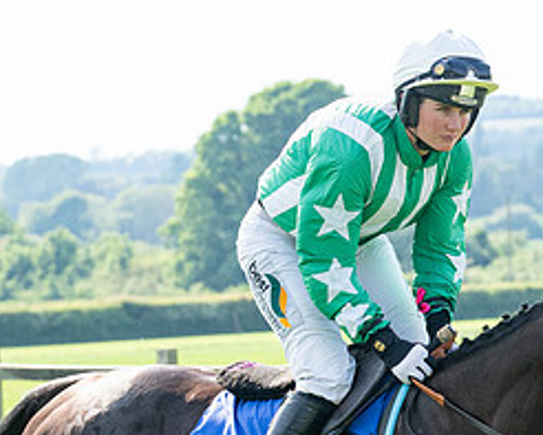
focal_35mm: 370
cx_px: 539
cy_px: 385
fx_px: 5949
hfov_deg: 5.2
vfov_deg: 4.2
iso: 400
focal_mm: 79
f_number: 5
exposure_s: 1/1250
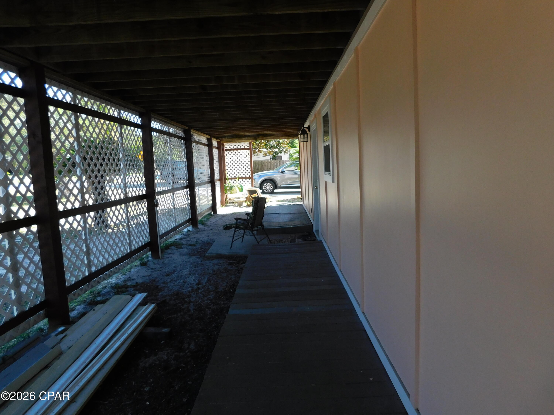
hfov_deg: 73.9
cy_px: 208
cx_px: 277
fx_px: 368
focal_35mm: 23
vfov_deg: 58.9
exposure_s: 1/200
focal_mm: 4
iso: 125
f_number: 3
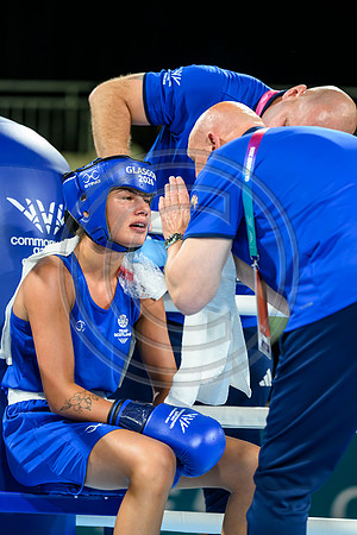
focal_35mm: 160
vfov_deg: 12.8
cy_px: 268
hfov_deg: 8.6
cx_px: 178
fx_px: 2380
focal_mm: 160
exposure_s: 1/1600
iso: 2000
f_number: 3.2
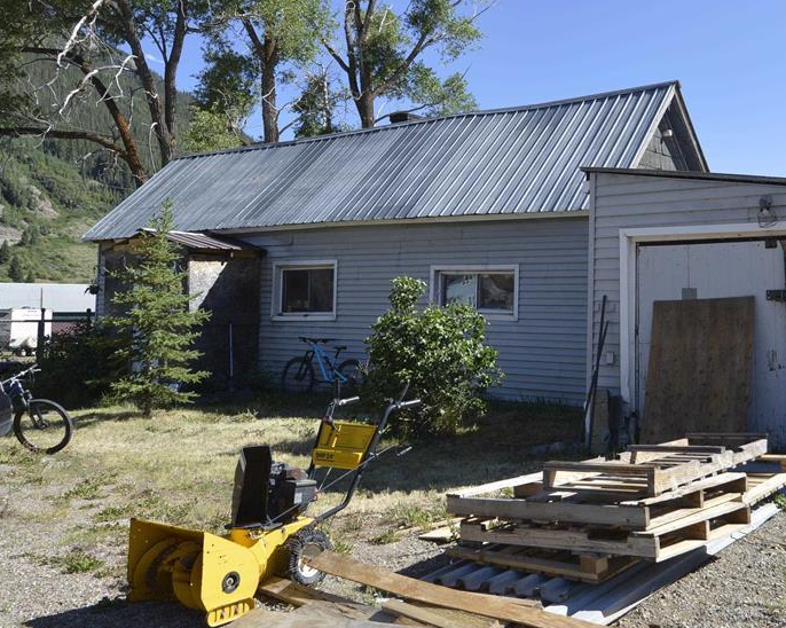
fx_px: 830
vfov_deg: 41.2
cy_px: 246
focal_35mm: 36
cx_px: 573
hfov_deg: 49.0
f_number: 7.1
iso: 100
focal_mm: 17
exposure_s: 1/200
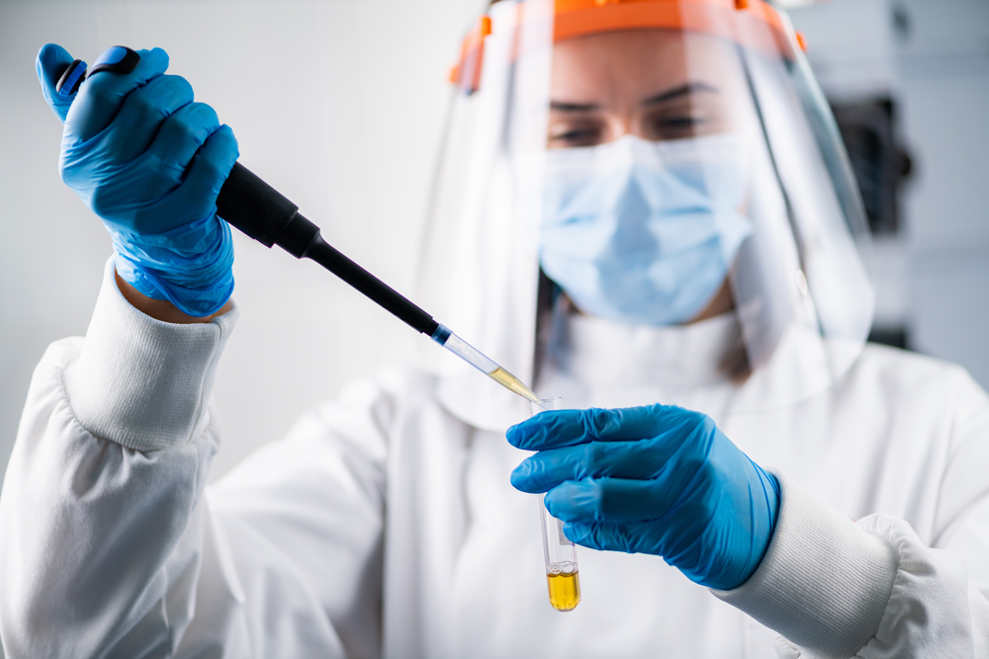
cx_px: 494
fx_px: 2885
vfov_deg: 13.0
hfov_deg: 19.5
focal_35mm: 105
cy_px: 330
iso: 125
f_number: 3.5
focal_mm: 105
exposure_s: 1/160
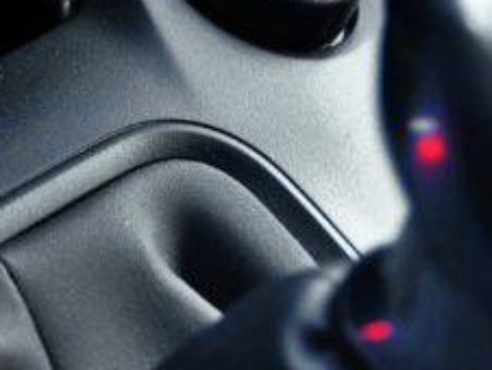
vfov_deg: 16.6
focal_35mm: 88
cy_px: 37
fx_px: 1252
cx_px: -131
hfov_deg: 20.5
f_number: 3.5
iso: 800
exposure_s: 1/45
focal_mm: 18
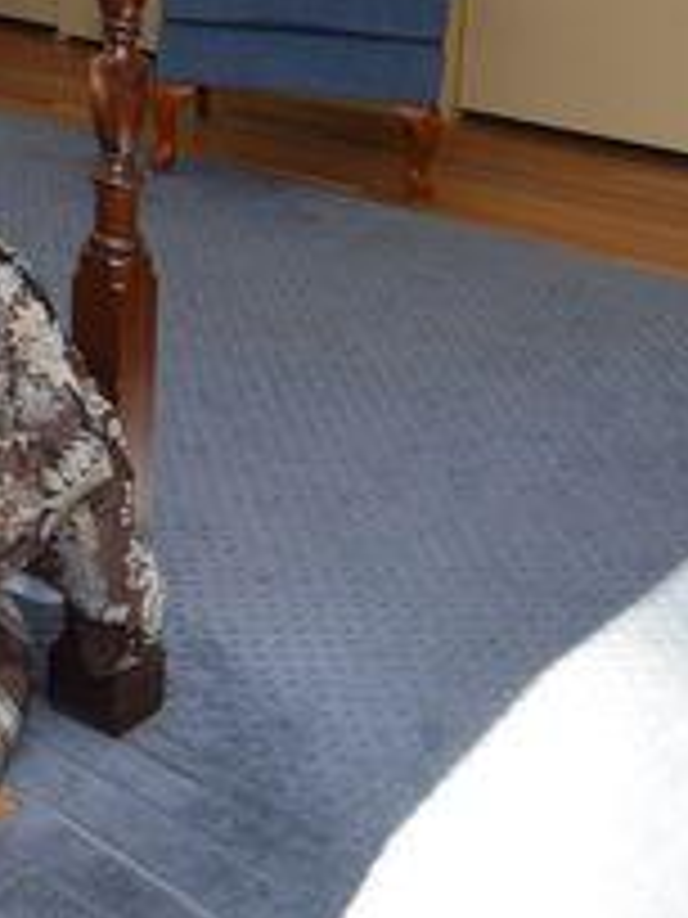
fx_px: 1802
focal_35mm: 68
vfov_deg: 27.0
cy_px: 2
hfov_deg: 19.3
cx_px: -301
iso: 800
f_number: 5.6
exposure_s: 1/125
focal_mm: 12
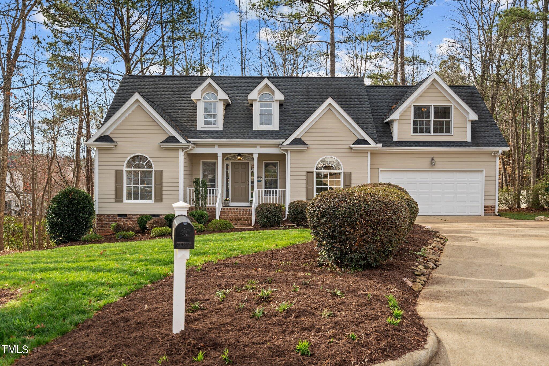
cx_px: 274
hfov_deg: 54.4
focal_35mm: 35
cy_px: 183
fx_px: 534
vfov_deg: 37.8
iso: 100
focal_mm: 35
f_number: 4.5
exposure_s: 1/60
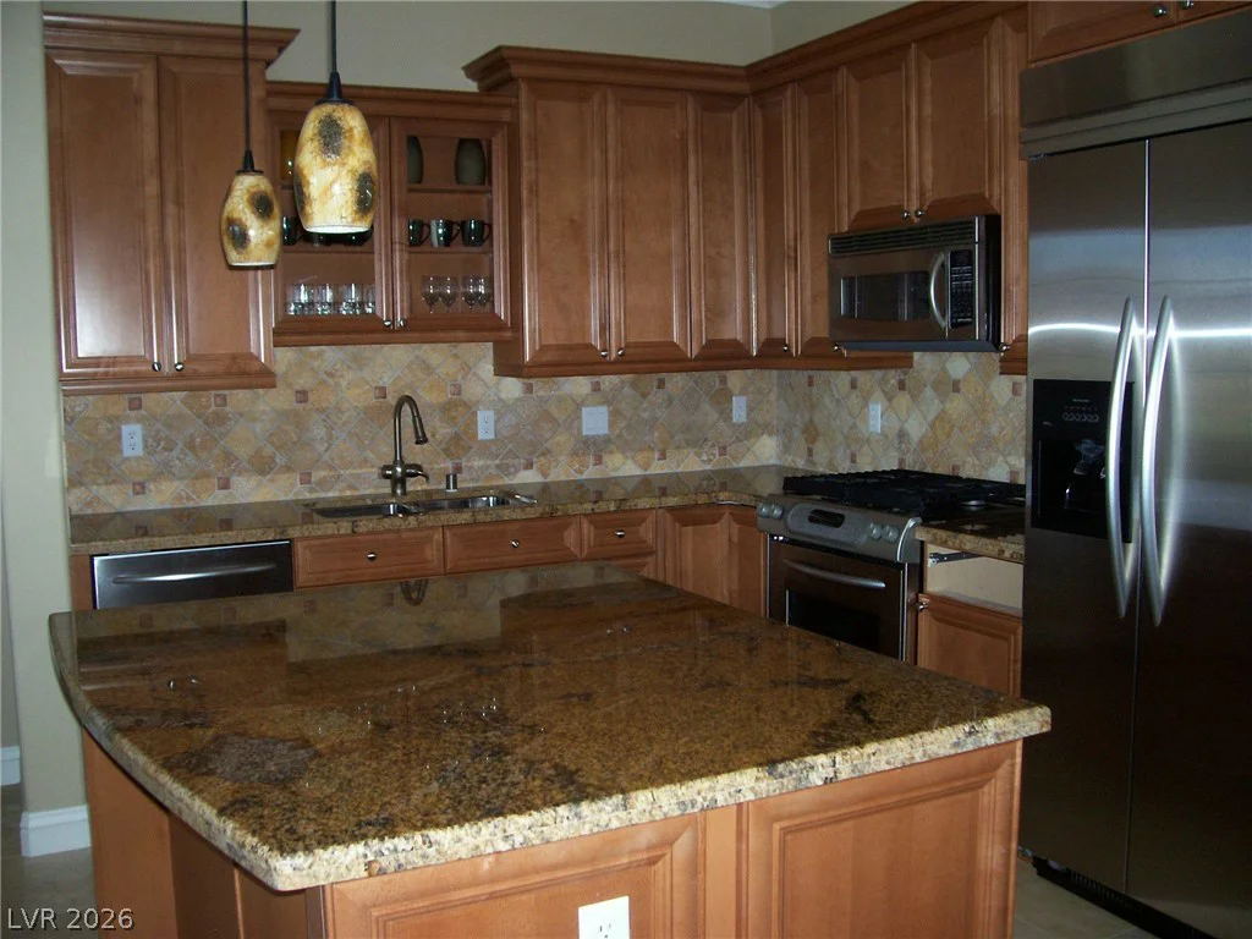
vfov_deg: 41.8
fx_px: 1230
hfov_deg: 54.0
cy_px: 470
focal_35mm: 34
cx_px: 626
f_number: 2.7
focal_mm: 5.6
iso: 140
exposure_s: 1/112
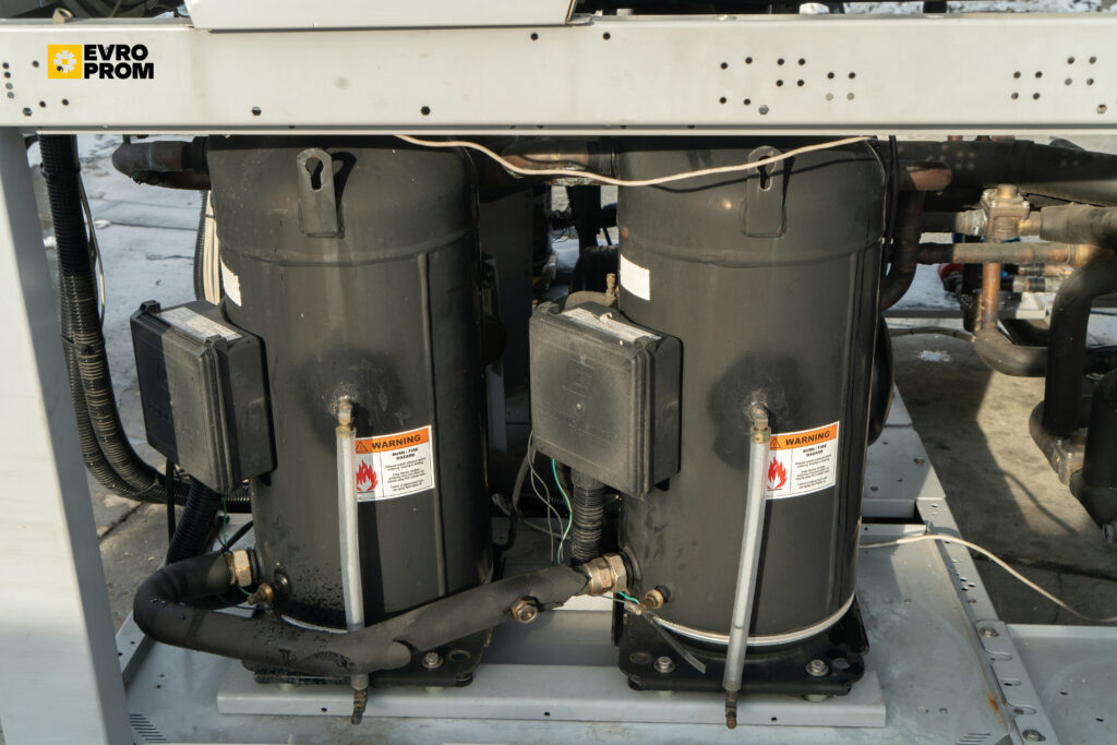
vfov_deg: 32.6
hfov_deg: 47.4
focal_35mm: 41
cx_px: 558
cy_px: 372
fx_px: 1272
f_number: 8
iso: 200
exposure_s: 1/200
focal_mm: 41
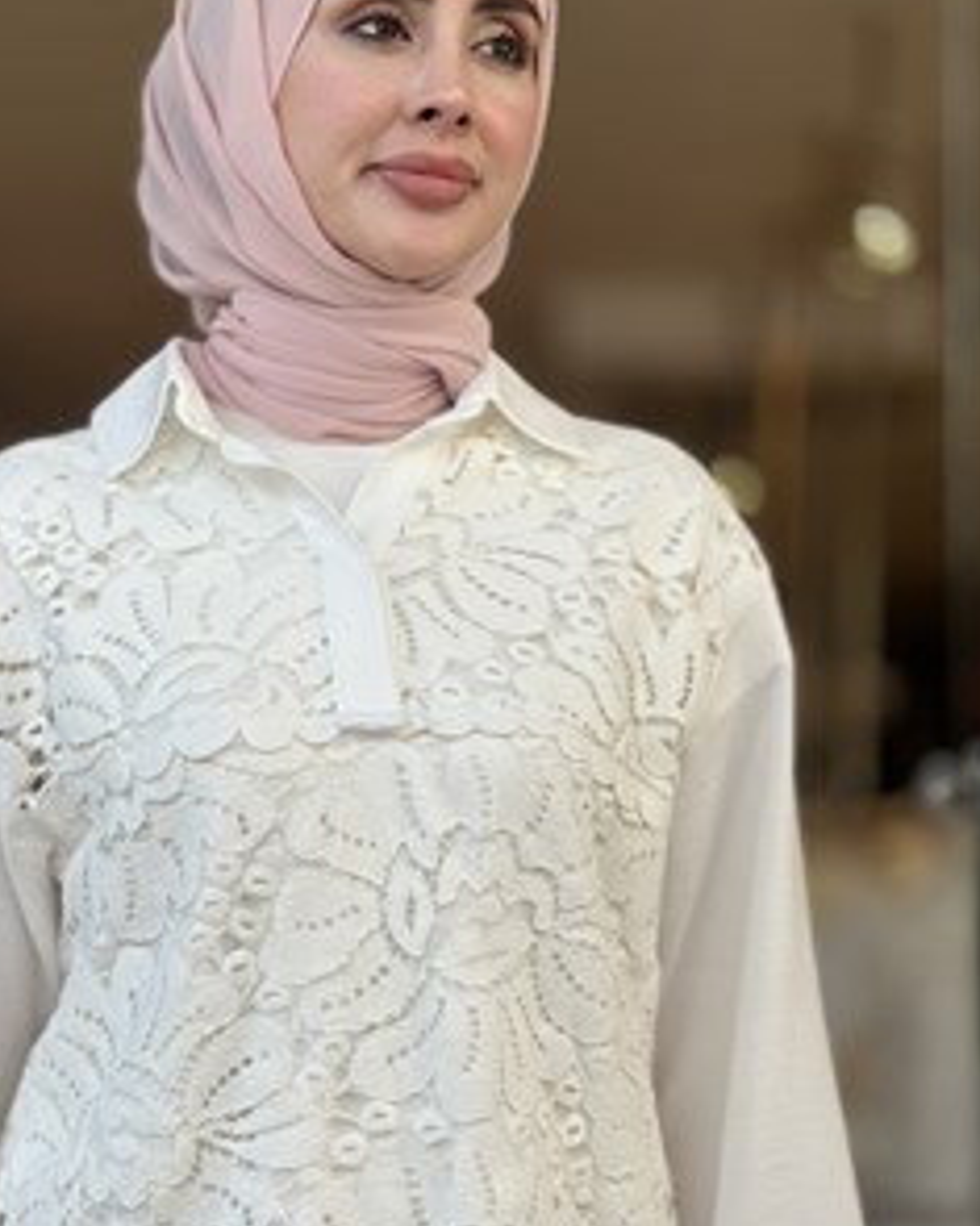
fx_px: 3011
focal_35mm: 83
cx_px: 304
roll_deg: -0.9
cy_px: 826
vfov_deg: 22.9
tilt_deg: +2.5
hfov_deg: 18.4
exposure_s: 1/1289
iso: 80
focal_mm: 6.86
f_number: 1.78
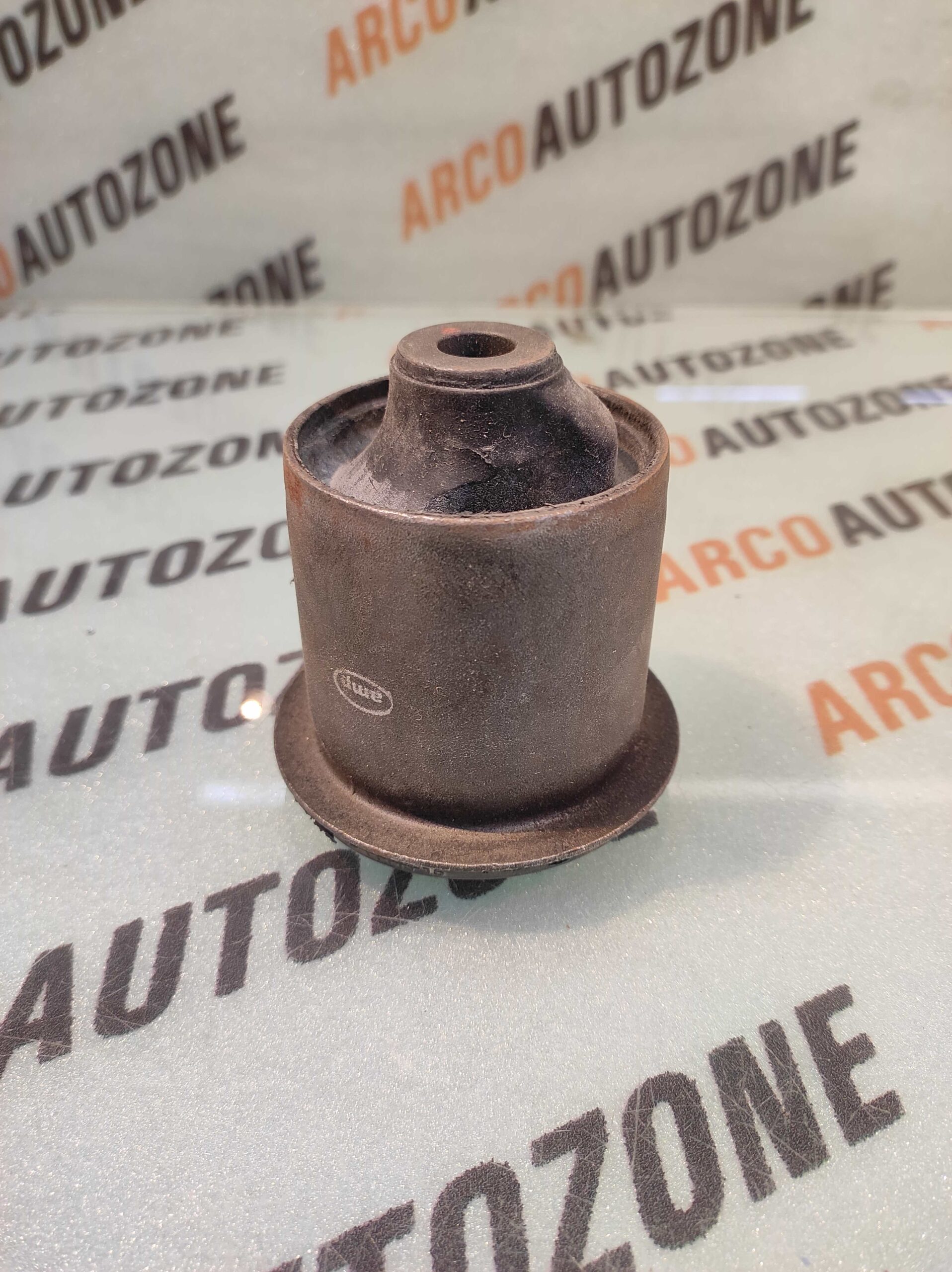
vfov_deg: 91.1
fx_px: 624
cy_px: 636
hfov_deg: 74.7
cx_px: 476
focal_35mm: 17
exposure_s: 1/33
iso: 204
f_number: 1.79
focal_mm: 4.74
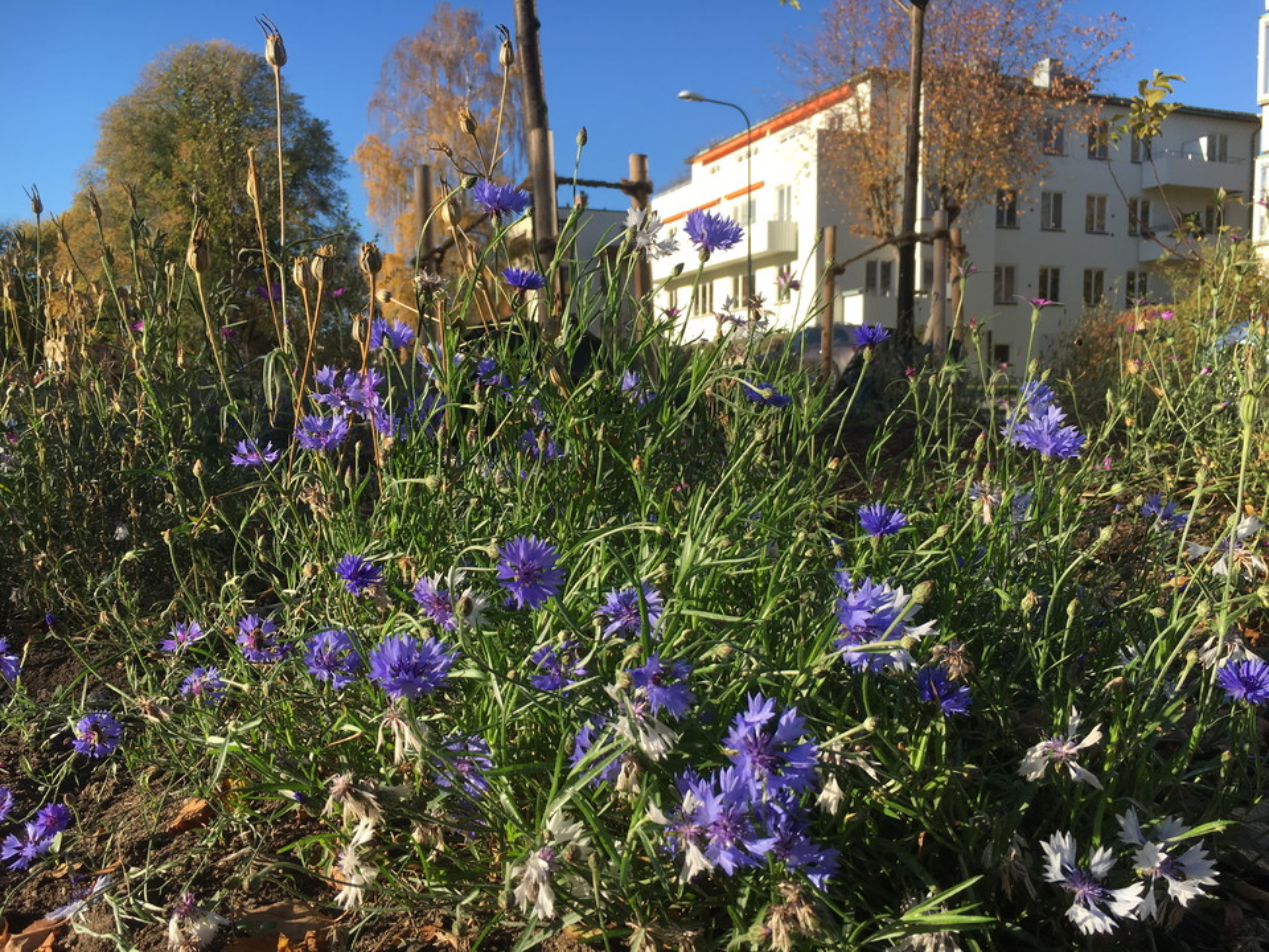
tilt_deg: -4.6
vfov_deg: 48.2
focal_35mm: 29
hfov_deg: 61.7
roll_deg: -0.8
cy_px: 476
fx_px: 1063
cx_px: 634
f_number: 2.2
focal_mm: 4.15
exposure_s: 1/974
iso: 25
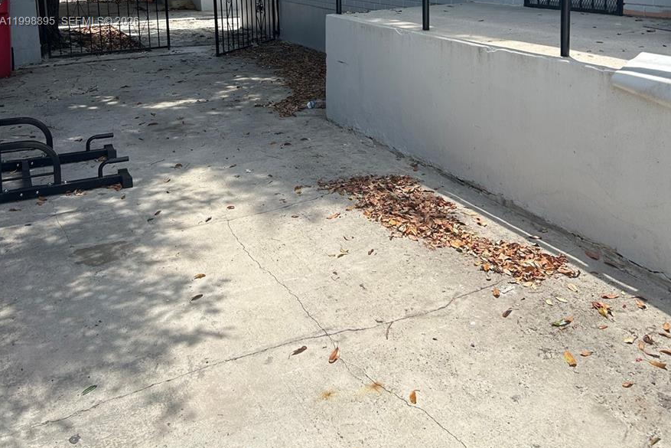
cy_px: 22
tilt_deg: -7.6
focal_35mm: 37
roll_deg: +0.8
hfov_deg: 51.9
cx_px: 342
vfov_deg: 33.5
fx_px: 690
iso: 50
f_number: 1.5
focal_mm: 5.7
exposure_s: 1/2353
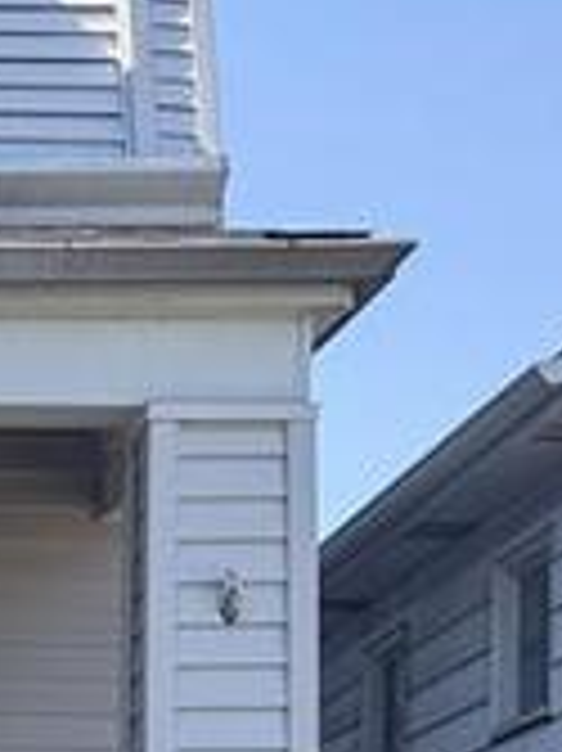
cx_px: -486
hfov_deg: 11.8
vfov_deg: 16.2
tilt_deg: +3.5
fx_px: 2493
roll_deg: -1.8
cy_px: 995
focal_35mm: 115
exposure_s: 1/2169
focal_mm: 6.76
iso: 100
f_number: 1.78
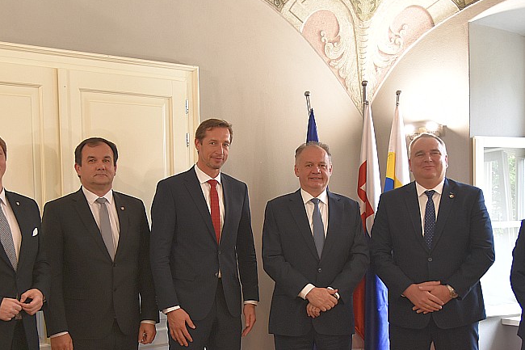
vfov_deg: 25.7
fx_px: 758
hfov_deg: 38.1
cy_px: 253
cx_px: 296
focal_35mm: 52
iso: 800
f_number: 2.8
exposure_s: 1/30
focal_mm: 22
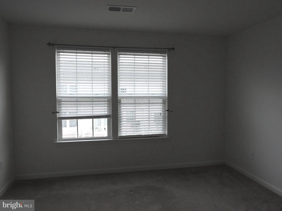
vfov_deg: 49.7
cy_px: 106
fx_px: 228
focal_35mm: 28
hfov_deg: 63.4
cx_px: 141
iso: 100
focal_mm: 5
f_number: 3.5
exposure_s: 1/80
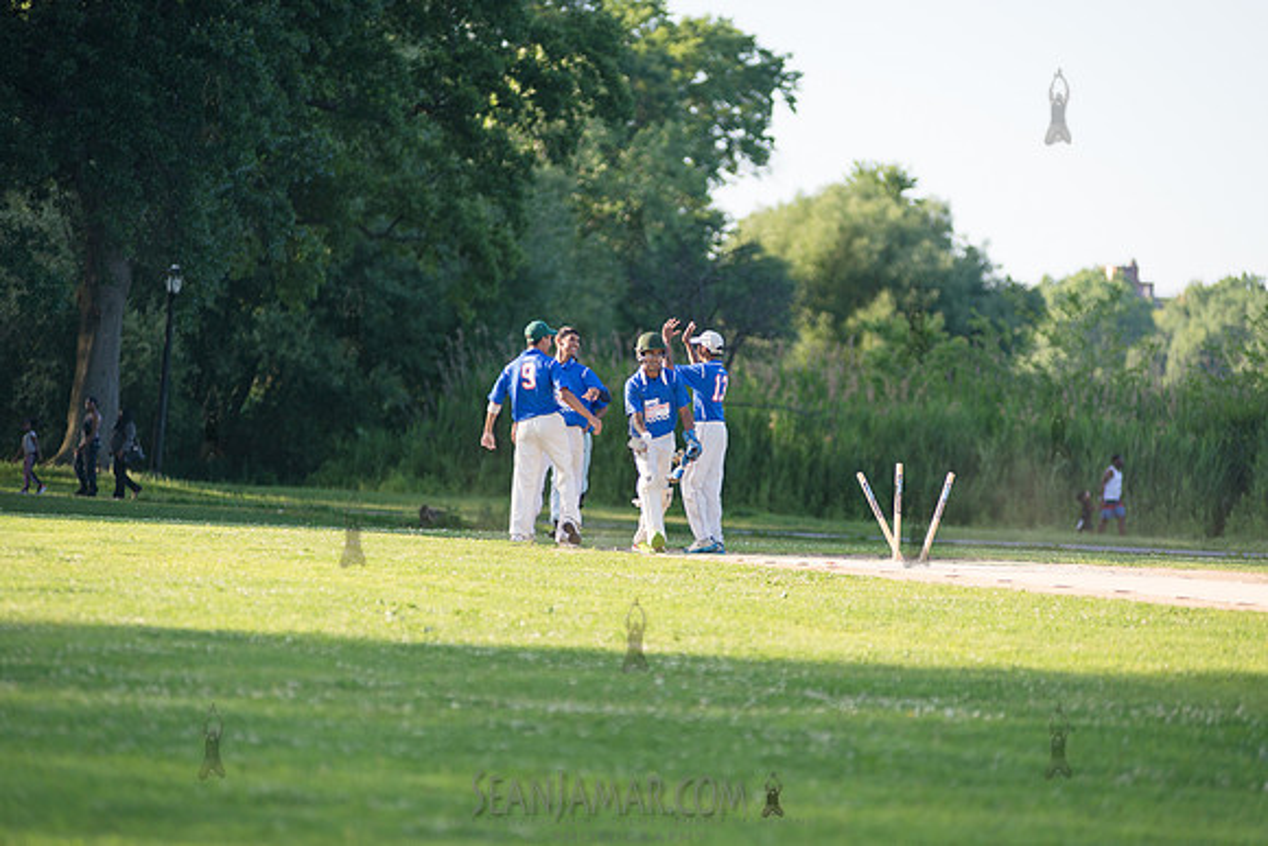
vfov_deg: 6.9
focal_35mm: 200
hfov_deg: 10.3
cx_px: 634
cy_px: 423
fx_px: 7046
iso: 400
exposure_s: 1/2000
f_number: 2.8
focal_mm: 200
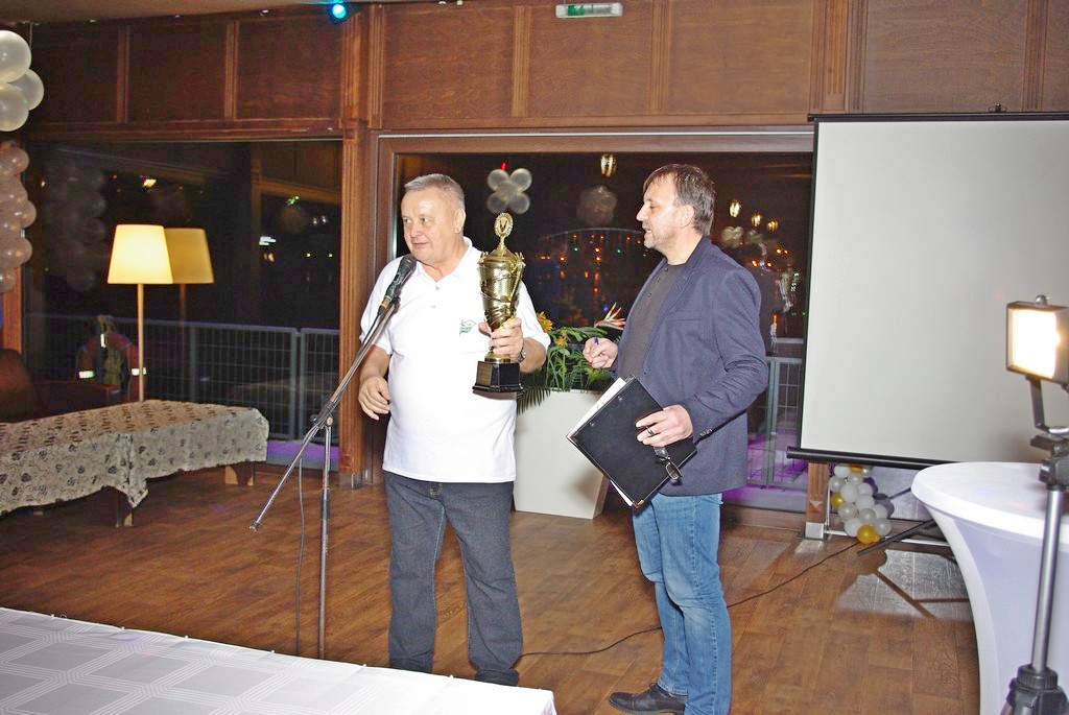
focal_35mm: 36
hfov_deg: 53.1
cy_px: 358
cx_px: 534
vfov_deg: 37.0
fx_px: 1070
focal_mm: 24.38
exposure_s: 1/45
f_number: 4
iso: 400
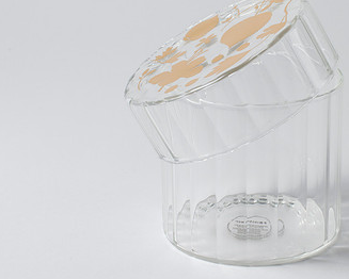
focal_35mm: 118
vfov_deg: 13.1
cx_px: 244
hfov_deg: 16.2
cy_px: 127
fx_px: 1220
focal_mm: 50
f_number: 16
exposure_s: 1/200
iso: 100
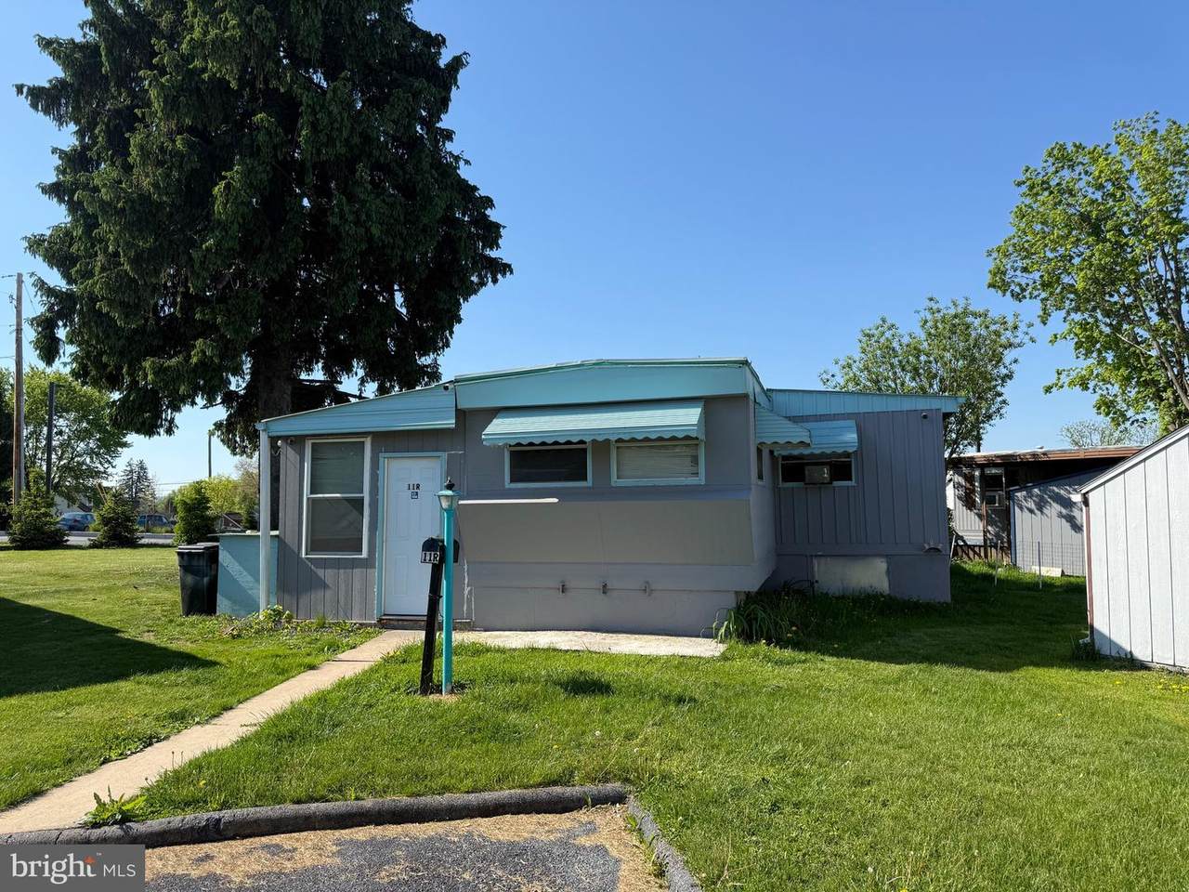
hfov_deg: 71.6
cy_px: 446
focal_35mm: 24
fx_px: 824
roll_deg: +0.8
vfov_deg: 56.8
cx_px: 594
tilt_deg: +4.5
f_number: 1.78
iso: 80
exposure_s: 1/3279
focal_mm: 6.76
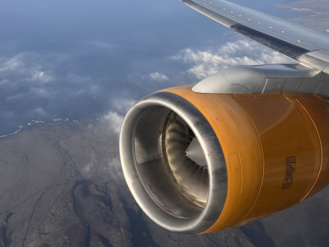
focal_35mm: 46
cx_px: 65
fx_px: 437
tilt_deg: -14.1
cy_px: 47
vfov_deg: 30.7
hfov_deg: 39.6
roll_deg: +3.6
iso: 50
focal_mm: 5.7
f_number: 1.5
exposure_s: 1/3831
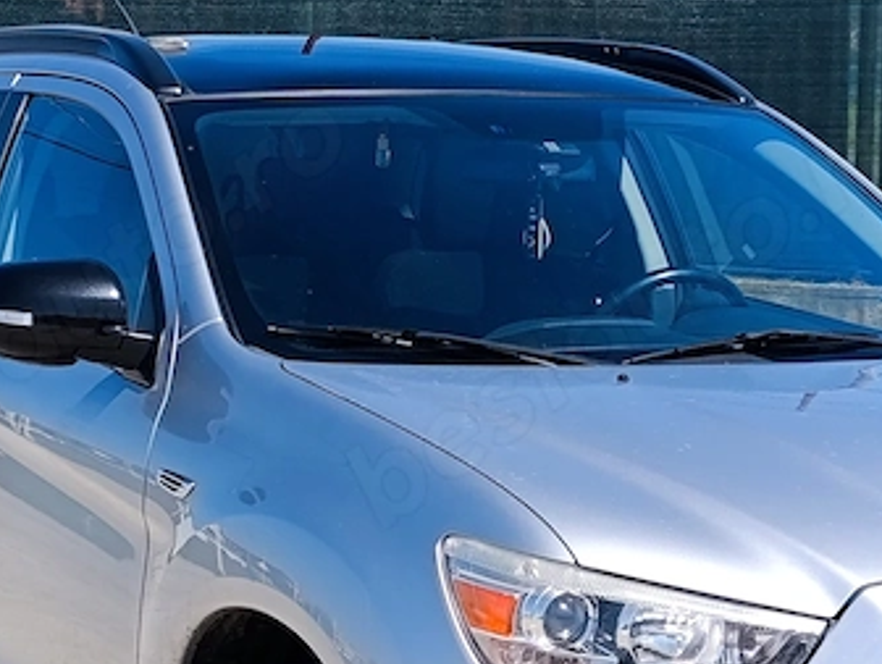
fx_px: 3496
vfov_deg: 10.9
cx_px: 402
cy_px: 371
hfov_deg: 14.4
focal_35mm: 137
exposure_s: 1/529
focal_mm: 6.14
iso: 50
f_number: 1.6
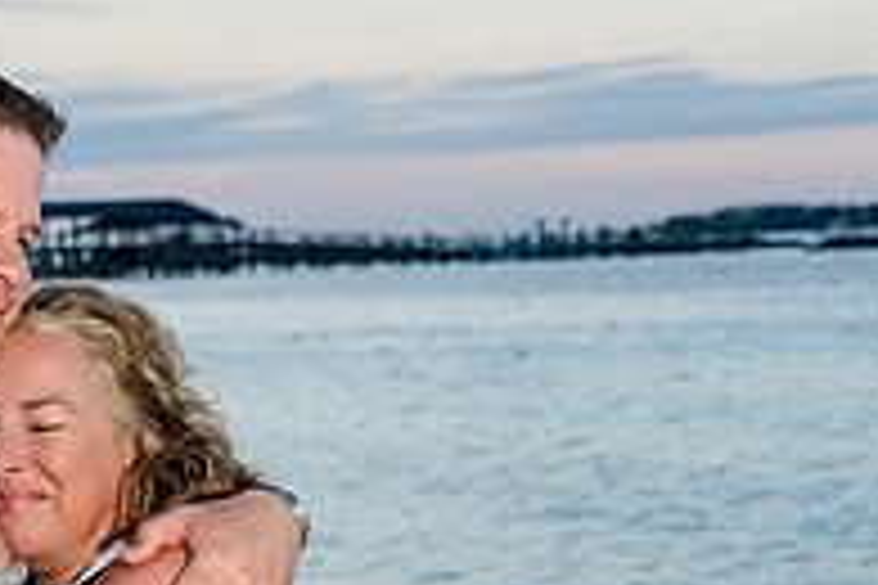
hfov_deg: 16.0
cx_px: 410
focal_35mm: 128
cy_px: 574
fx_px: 3122
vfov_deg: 10.6
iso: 200
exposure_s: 1/250
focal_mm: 43
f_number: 5.6
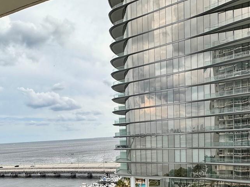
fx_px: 253
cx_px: 43
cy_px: 158
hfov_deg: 49.0
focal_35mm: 35
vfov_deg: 38.6
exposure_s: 1/1855
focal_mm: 2.22
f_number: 2.2
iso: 50
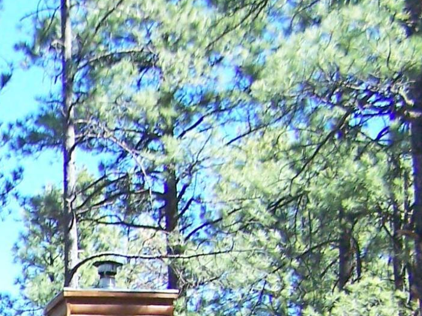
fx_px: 1975
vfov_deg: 8.8
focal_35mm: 162
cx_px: -371
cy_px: 531
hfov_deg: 11.2
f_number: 2.8
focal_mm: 6.3
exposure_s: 1/200
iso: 64
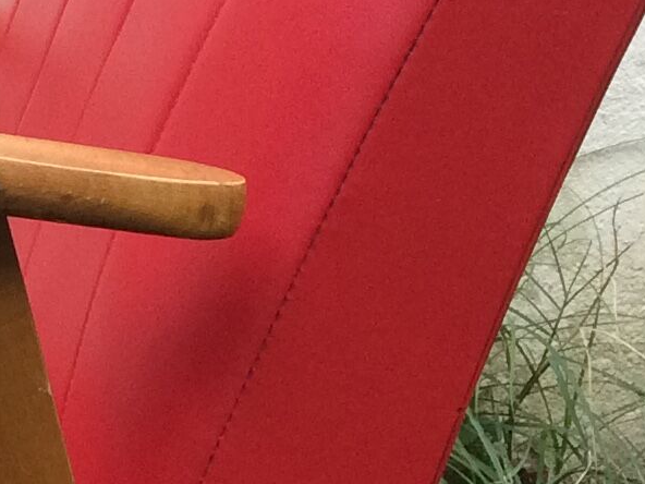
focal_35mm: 160
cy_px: 283
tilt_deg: -8.7
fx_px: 2981
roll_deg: -0.9
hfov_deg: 11.2
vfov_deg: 9.3
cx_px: -631
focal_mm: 4.15
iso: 64
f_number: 2.2
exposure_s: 1/100
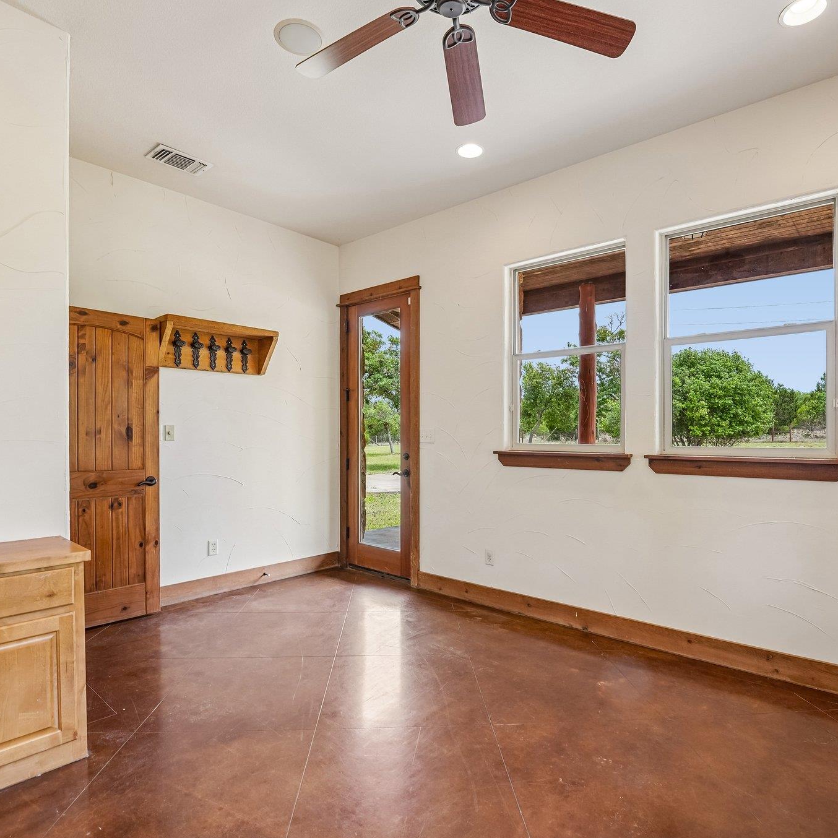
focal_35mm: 18
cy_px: 422
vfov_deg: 80.7
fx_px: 493
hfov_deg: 80.7
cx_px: 440
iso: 400
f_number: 8
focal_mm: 14
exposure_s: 1/60
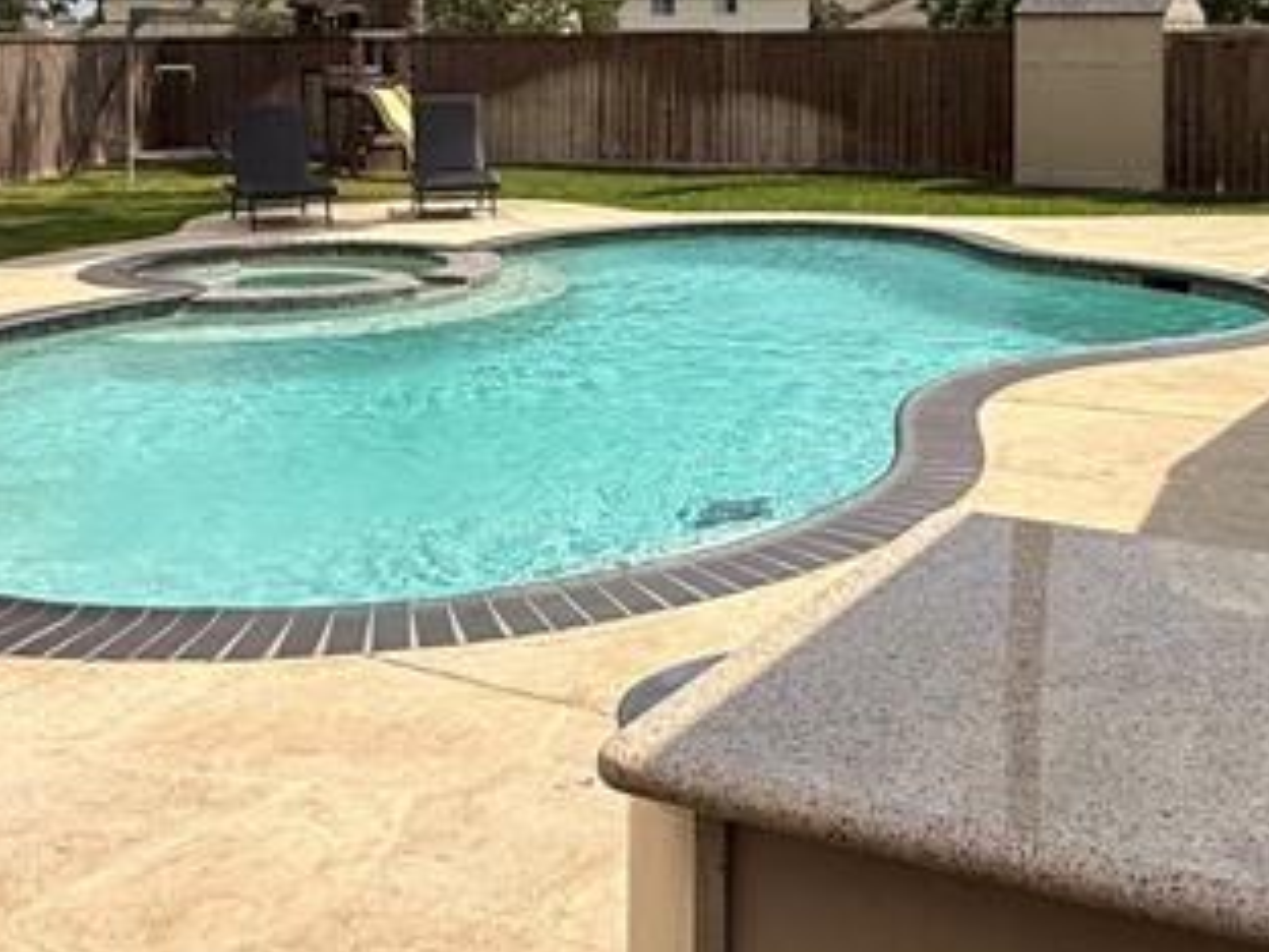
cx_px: 826
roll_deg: -0.2
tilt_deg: -2.6
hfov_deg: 40.8
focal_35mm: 46
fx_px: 1686
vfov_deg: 30.4
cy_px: 126
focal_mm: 2.22
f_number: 2.2
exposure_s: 1/4149
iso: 50
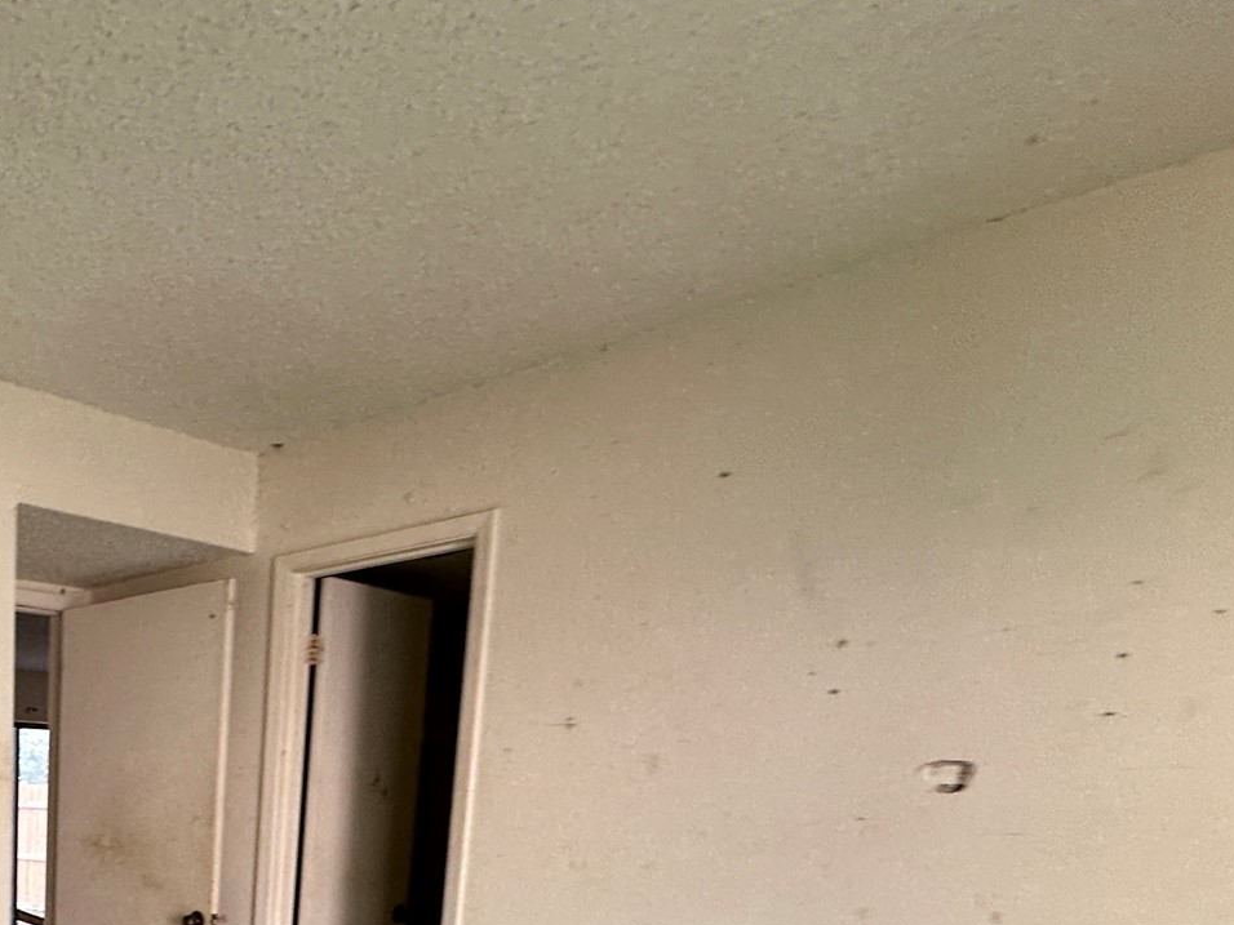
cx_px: -30
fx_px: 1069
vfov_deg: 39.5
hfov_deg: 48.2
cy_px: 982
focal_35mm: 30
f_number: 2.2
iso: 80
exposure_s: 1/99
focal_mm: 2.22
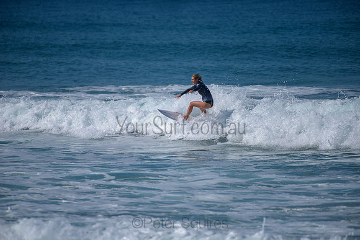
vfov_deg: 2.8
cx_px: 180
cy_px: 120
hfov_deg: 4.1
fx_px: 5001
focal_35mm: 500
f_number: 5.6
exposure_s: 1/2000
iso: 100
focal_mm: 500
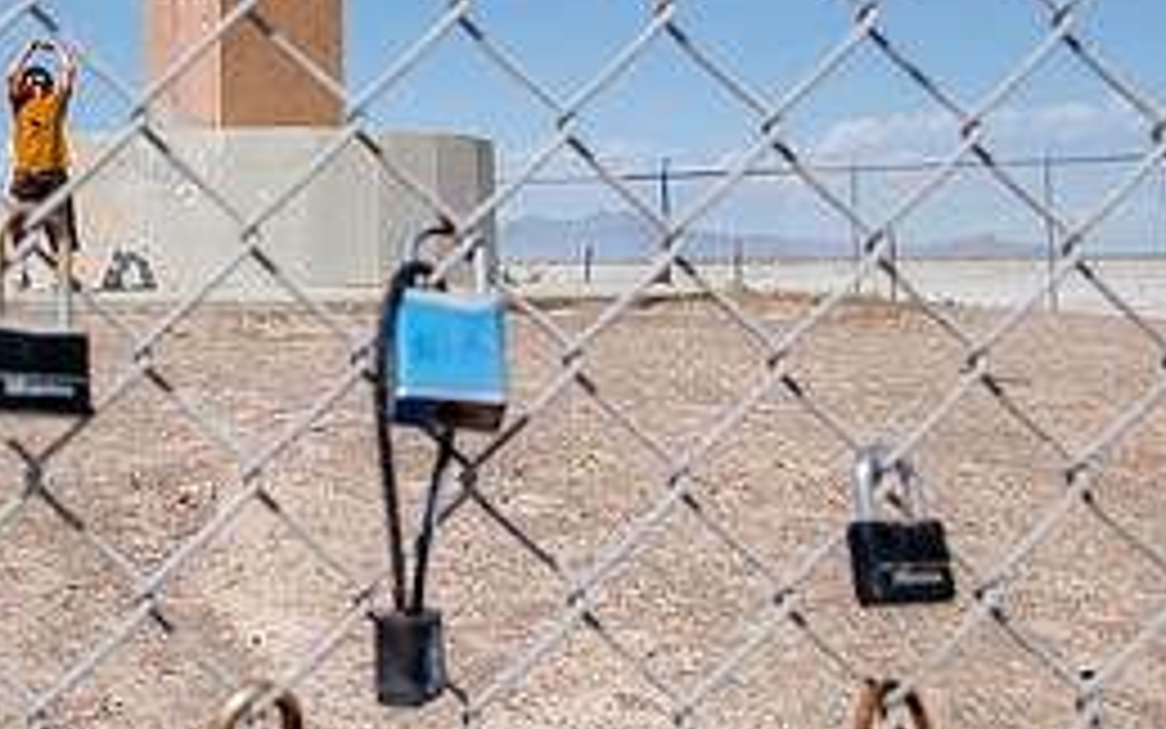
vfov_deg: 22.7
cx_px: 158
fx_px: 1780
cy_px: 117
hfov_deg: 34.6
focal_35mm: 56
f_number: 6.3
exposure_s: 1/1250
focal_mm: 24
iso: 160
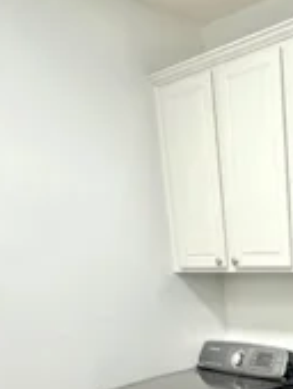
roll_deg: +2.2
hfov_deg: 28.1
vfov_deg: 37.8
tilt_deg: -12.6
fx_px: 518
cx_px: 339
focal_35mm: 46
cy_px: 366
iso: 160
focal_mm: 2.22
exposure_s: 1/120
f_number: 2.2
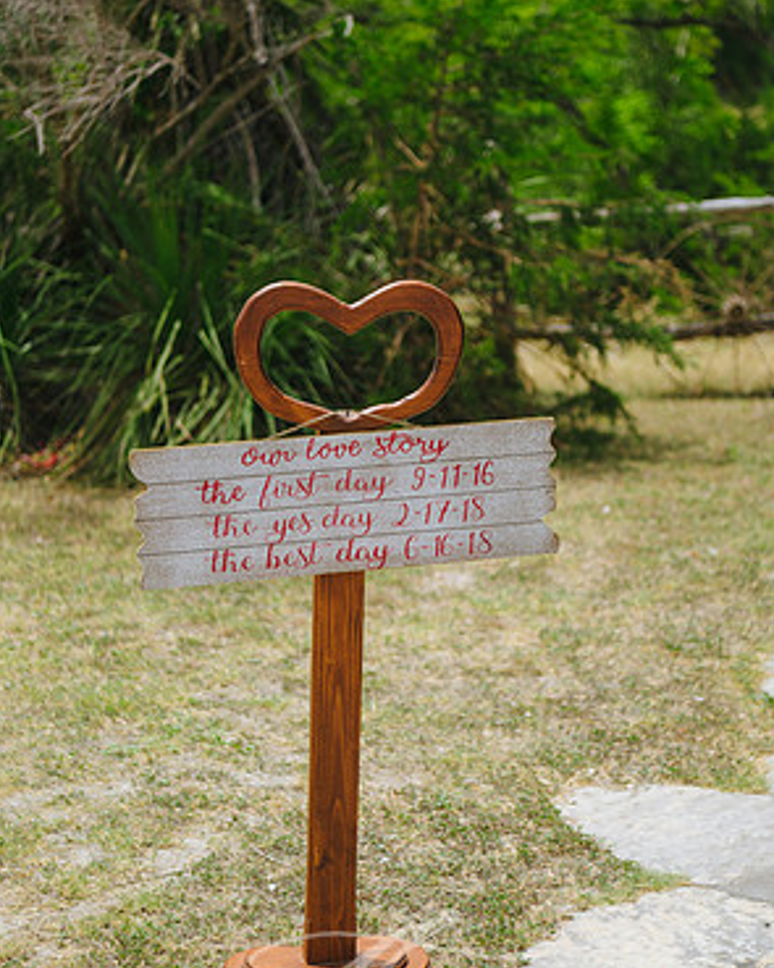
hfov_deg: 21.5
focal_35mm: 71
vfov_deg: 26.8
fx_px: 2034
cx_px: 383
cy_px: 504
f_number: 2.8
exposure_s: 1/1000
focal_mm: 62
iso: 80
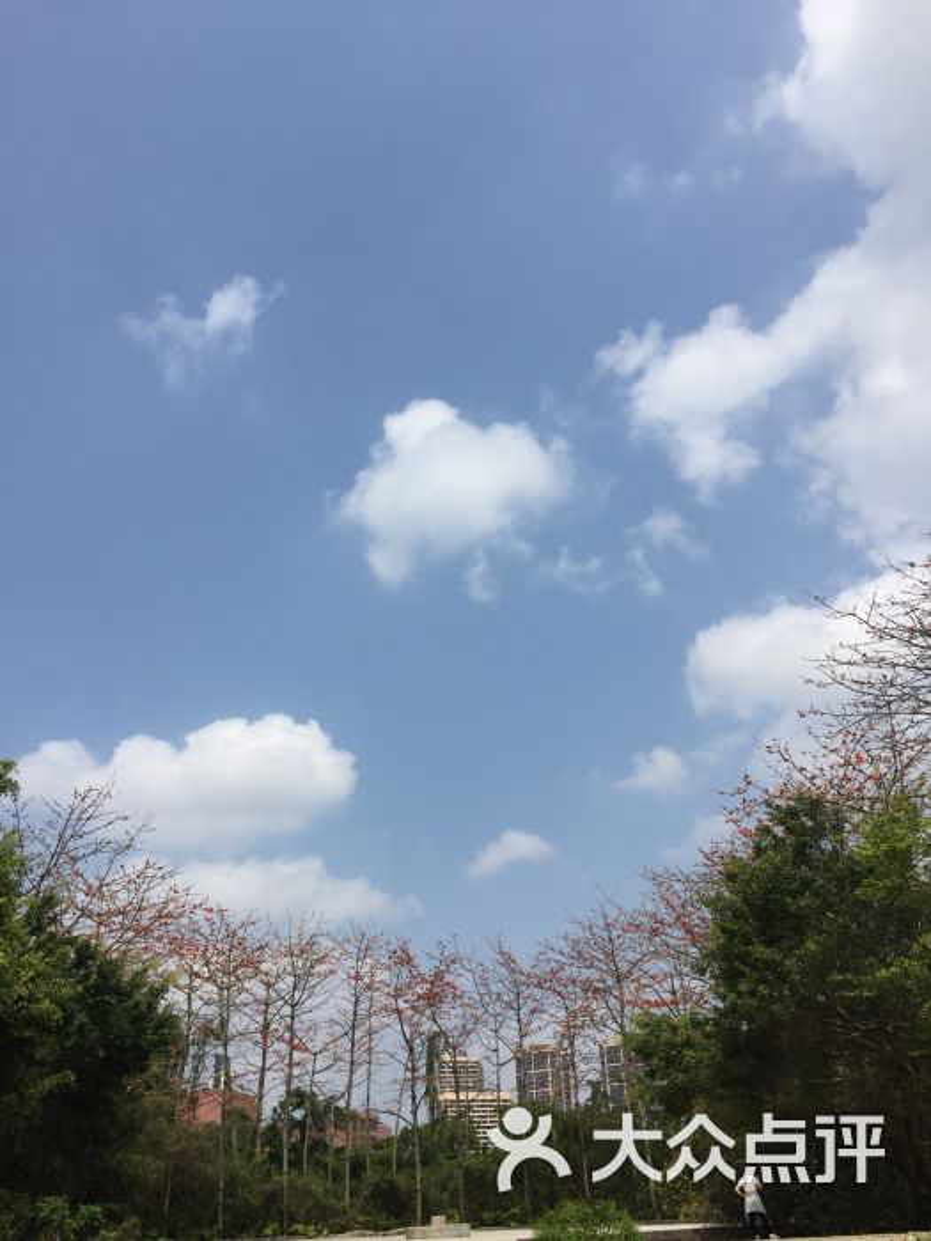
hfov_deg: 48.2
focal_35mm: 29
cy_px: 620
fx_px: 1040
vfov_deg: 61.7
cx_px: 466
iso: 32
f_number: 2.2
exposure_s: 1/3968
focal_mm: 4.15
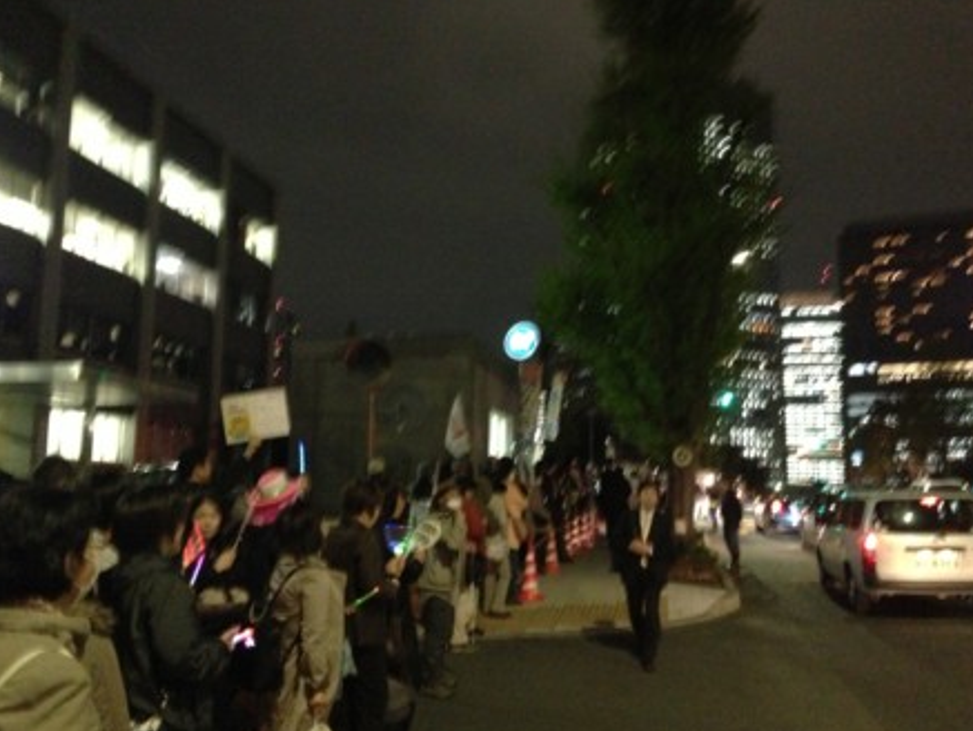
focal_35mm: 34
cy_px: 370
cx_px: 492
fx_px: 956
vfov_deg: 41.8
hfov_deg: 53.9
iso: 800
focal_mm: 4.13
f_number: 2.4
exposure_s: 1/15
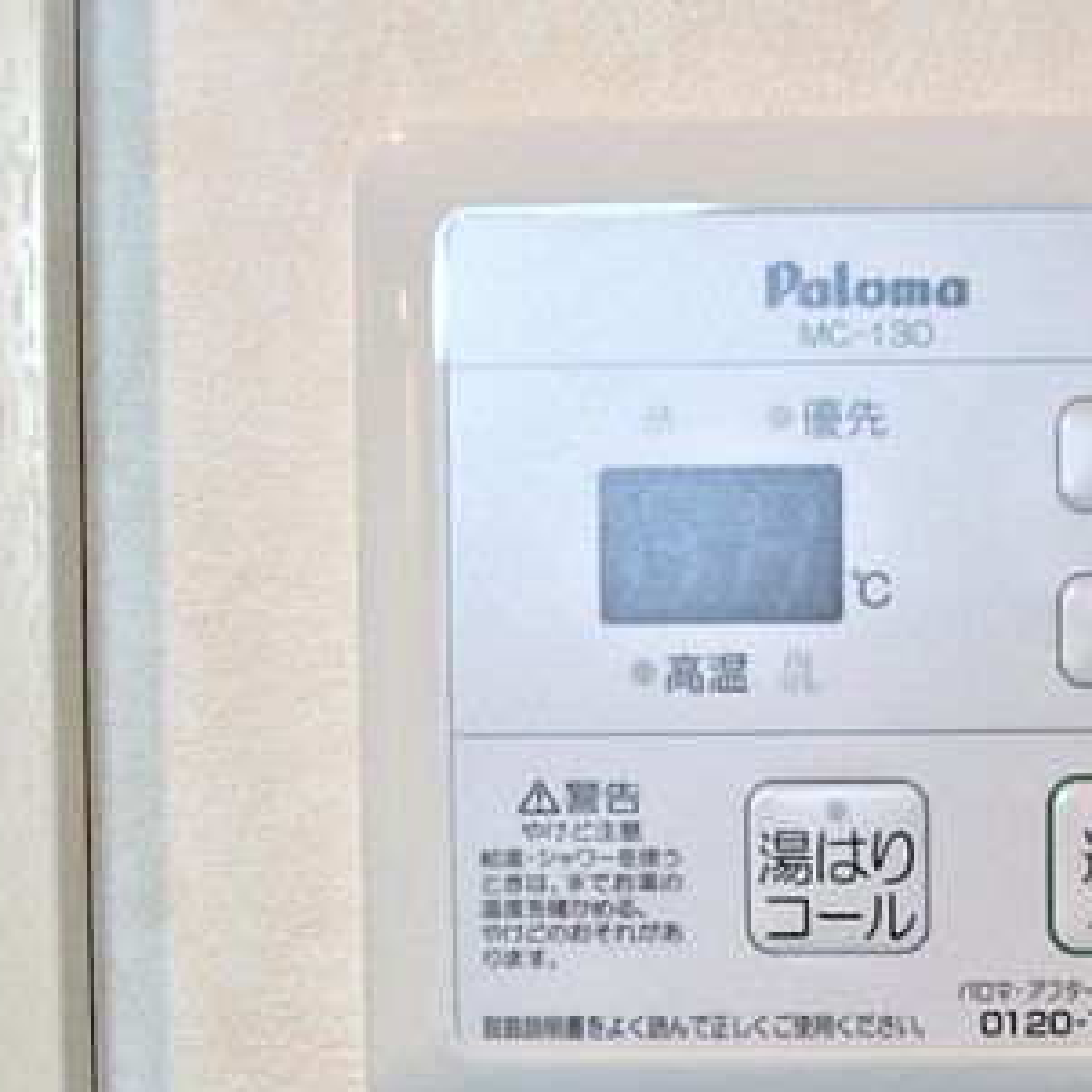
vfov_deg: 26.5
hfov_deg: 26.0
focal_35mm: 65
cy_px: 628
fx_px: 2320
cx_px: 871
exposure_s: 1/40
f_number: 4.5
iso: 250
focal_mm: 24
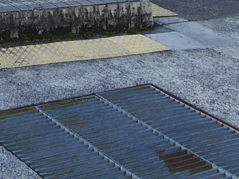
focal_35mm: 104
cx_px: -117
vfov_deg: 10.3
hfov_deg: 17.1
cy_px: -358
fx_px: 718
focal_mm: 8
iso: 200
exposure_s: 1/200
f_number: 5.6
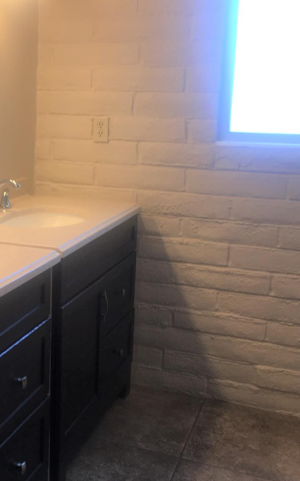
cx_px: 31
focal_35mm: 47
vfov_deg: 42.6
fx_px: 615
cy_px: 254
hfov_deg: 26.5
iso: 32
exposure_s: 1/60
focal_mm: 4.15
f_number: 2.2
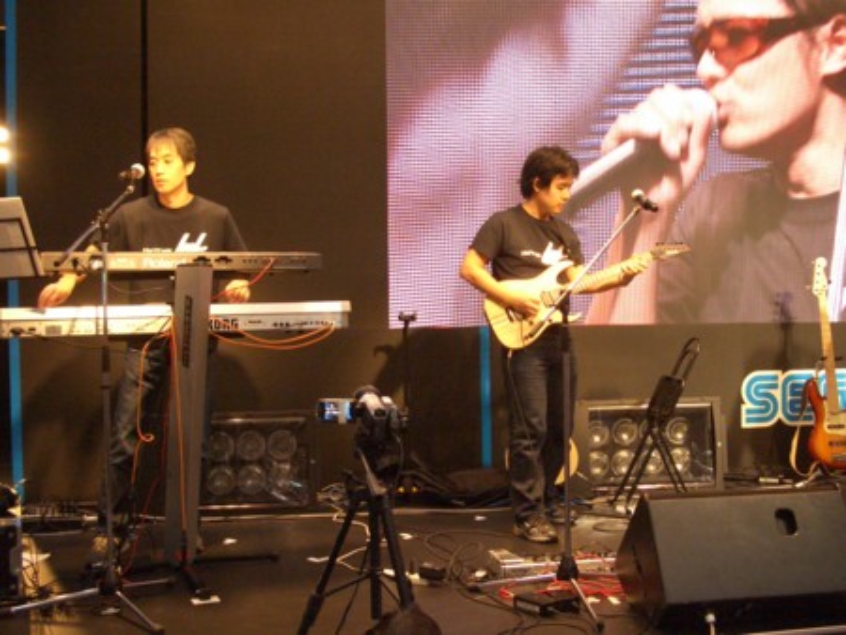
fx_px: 1003
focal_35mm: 41
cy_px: 318
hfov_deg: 45.8
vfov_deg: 35.2
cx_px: 423
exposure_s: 1/60
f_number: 2.8
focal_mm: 6.8
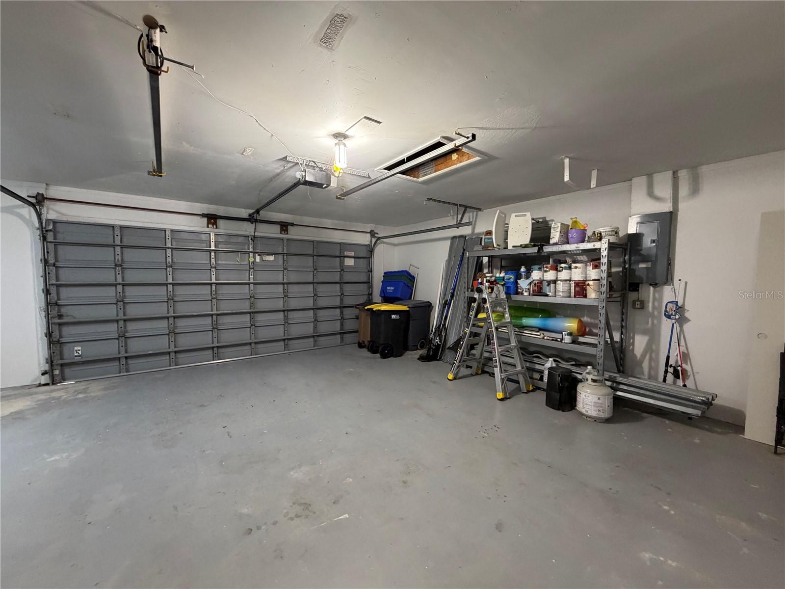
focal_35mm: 14
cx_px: 392
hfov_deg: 102.1
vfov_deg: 85.7
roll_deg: -0.2
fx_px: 317
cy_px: 294
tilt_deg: -1.5
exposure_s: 1/120
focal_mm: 2.22
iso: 320
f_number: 2.2
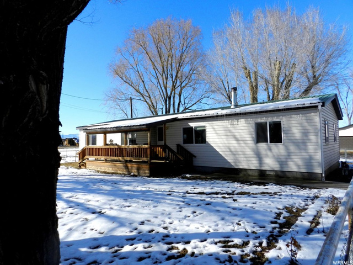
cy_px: 132
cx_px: 176
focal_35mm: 23
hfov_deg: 73.9
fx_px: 235
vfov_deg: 58.9
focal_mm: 4
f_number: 4.5
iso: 160
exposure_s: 1/800
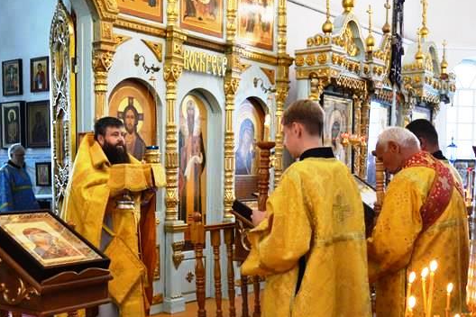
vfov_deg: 26.7
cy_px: 235
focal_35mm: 50
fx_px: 661
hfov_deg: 39.1
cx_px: 160
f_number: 3.8
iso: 800
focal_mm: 22
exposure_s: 1/50
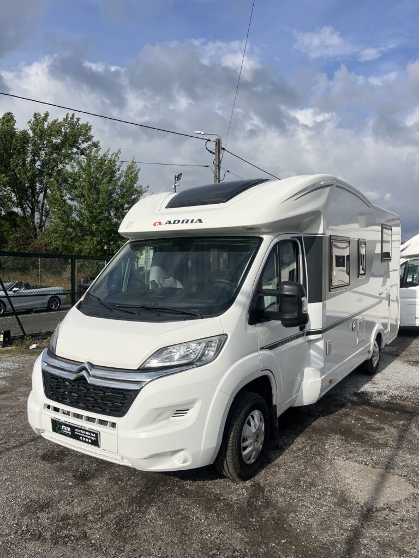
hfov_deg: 53.1
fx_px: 420
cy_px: 279
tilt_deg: -0.5
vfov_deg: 67.3
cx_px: 210
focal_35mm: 26
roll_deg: +0.3
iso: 50
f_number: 1.6
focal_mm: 5.1
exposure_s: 1/6897
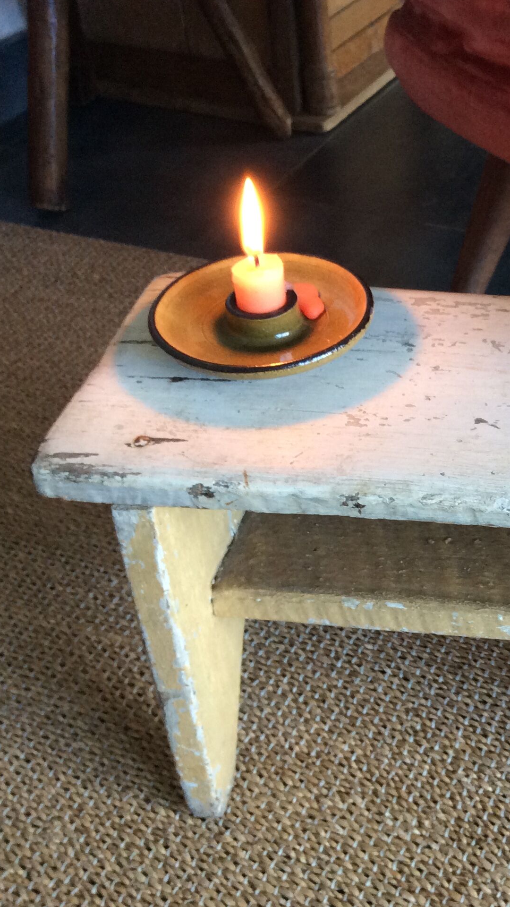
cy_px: 452
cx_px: 511
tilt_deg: -38.0
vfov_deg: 43.7
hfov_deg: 24.3
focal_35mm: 47
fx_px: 1130
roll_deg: -1.3
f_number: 2.4
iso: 80
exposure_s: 1/25
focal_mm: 3.3
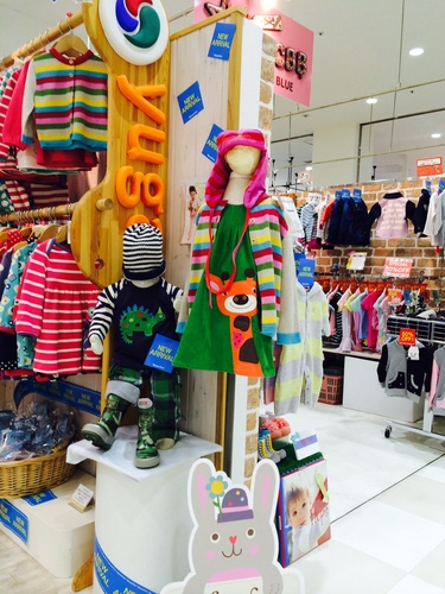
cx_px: 222
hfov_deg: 46.8
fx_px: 514
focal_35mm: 30
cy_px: 297
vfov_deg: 60.0
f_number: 2.2
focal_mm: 4.12
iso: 50
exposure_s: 1/50
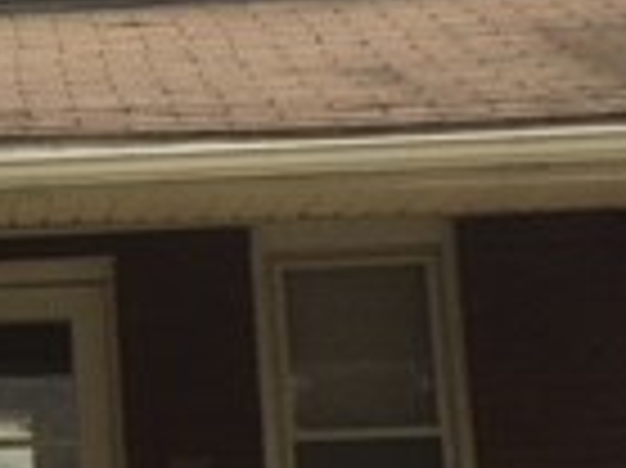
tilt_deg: +8.2
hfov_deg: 13.6
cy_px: 266
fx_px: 2421
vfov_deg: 11.0
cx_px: -387
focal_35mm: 134
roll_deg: +2.0
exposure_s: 1/2137
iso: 25
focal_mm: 4.15
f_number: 2.2
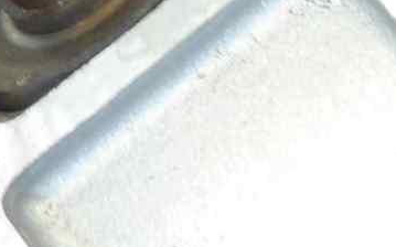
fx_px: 2039
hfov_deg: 10.1
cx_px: 853
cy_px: -108
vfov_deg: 6.8
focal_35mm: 189
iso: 80
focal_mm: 4.1
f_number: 3.3
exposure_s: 1/13
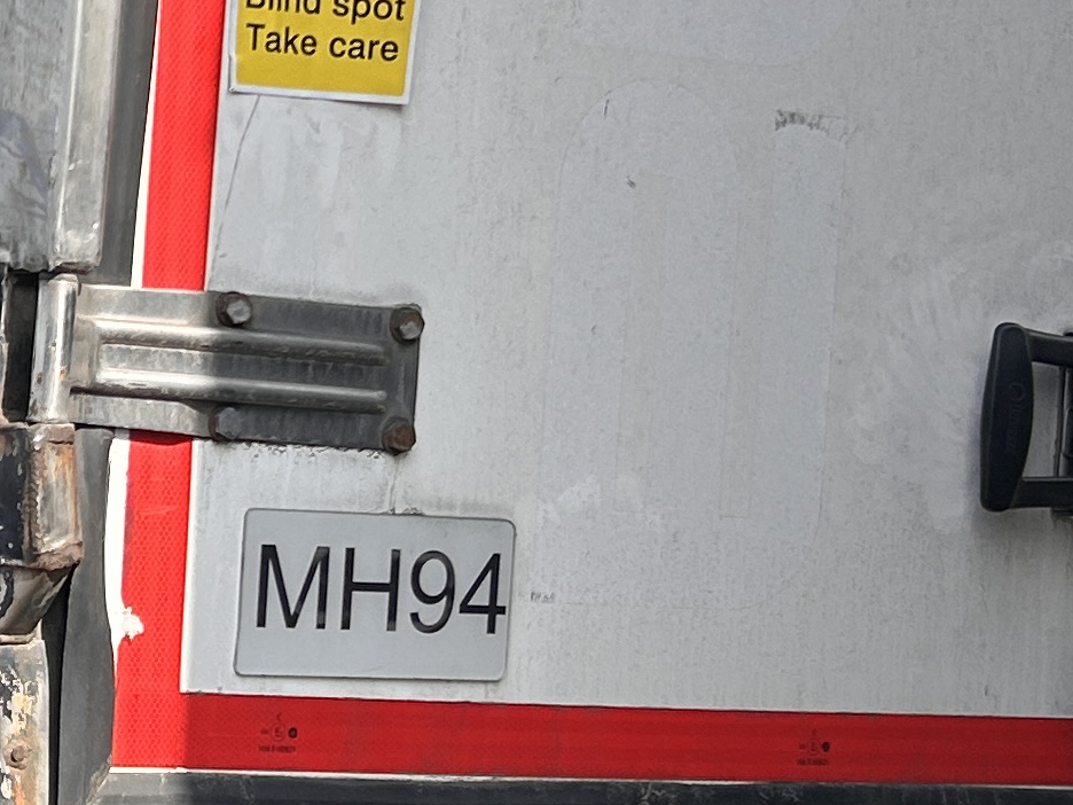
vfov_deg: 13.2
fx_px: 3472
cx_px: -282
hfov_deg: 16.7
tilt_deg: -0.6
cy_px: 327
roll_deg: -1.6
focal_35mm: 112
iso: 50
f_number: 1.5
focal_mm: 5.7
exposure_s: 1/2513
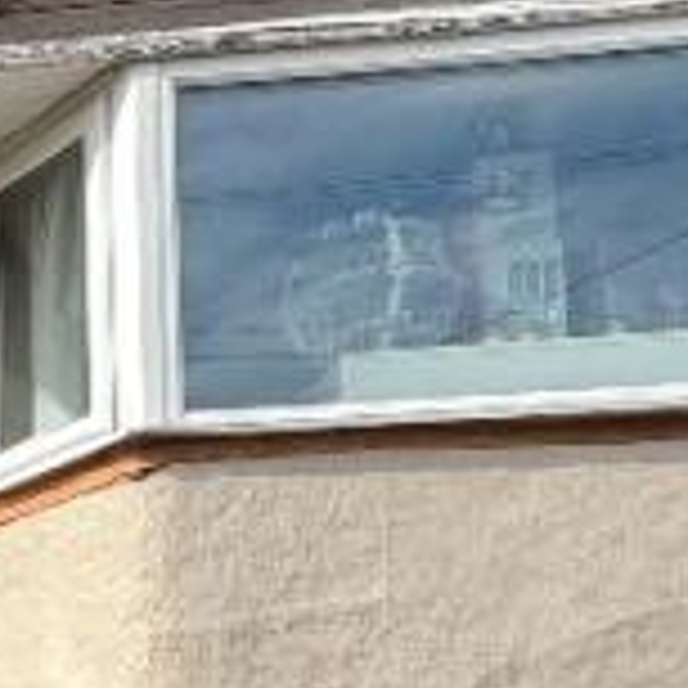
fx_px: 1866
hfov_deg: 16.0
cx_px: -715
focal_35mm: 83
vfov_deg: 18.7
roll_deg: -0.2
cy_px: 994
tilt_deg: +5.6
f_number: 2.2
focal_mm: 2.22
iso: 50
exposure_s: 1/1048
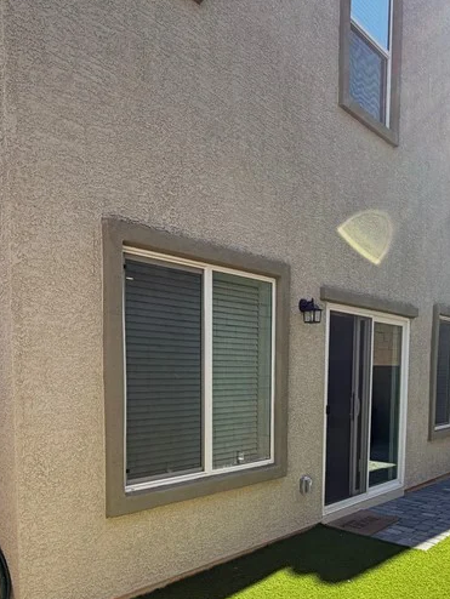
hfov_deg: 48.2
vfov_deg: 59.8
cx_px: 213
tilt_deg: -3.4
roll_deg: -0.2
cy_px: 413
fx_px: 502
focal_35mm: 29
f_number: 2.2
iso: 40
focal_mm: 2.22
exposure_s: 1/502
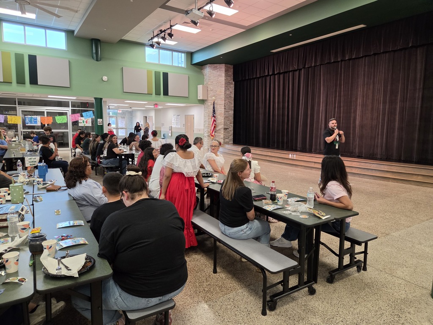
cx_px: 216
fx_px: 288
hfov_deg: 73.9
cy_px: 162
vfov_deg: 58.9
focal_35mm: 23
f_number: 1.8
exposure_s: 1/120
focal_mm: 5.4
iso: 320
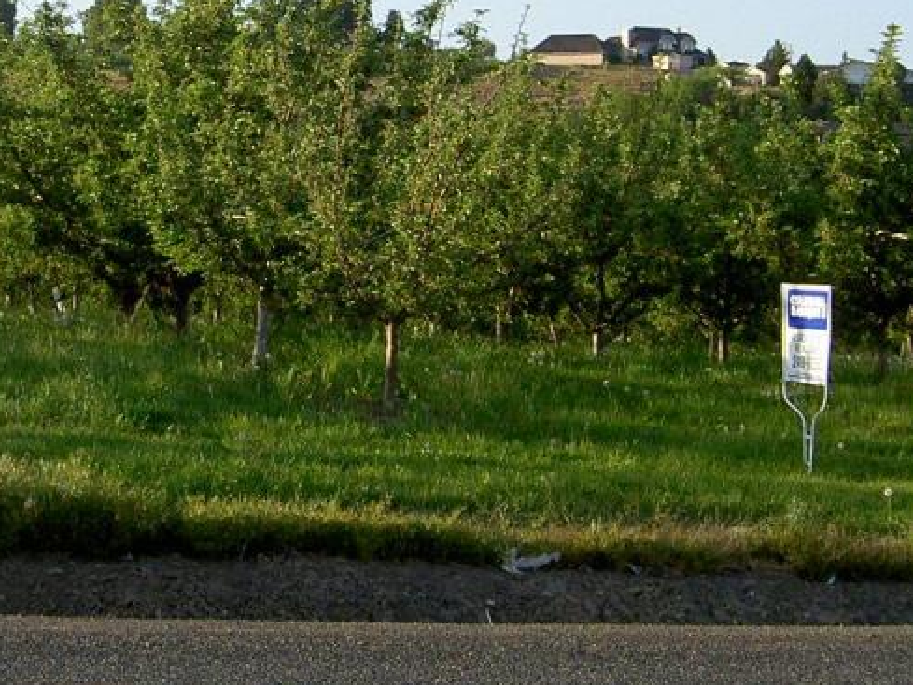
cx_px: 192
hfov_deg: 19.1
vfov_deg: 14.4
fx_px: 2691
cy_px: 114
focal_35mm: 102
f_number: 4.7
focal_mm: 8
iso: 100
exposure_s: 1/200
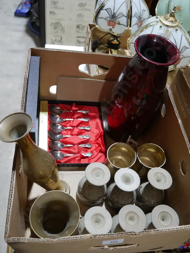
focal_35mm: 32
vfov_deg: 56.8
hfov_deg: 44.2
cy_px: 126
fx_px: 234
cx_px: 95
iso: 250
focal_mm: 16
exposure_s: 1/60
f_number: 3.6
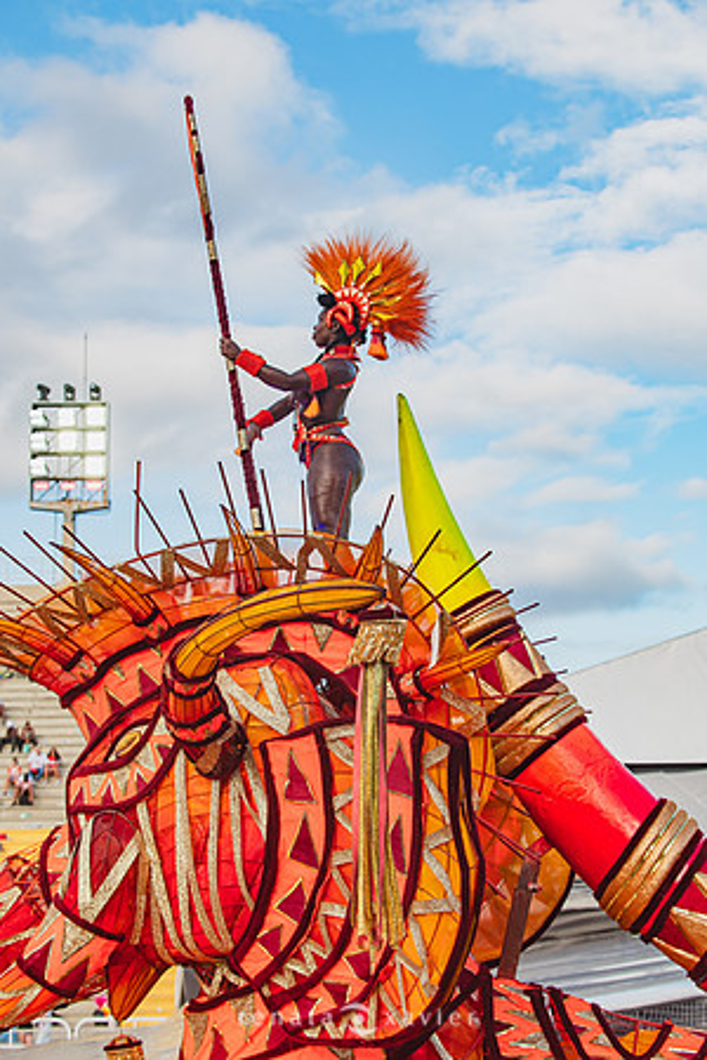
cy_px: 530
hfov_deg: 19.5
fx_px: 2062
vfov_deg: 28.8
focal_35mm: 70
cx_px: 354
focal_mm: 70
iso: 200
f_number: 5.6
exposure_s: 1/1600
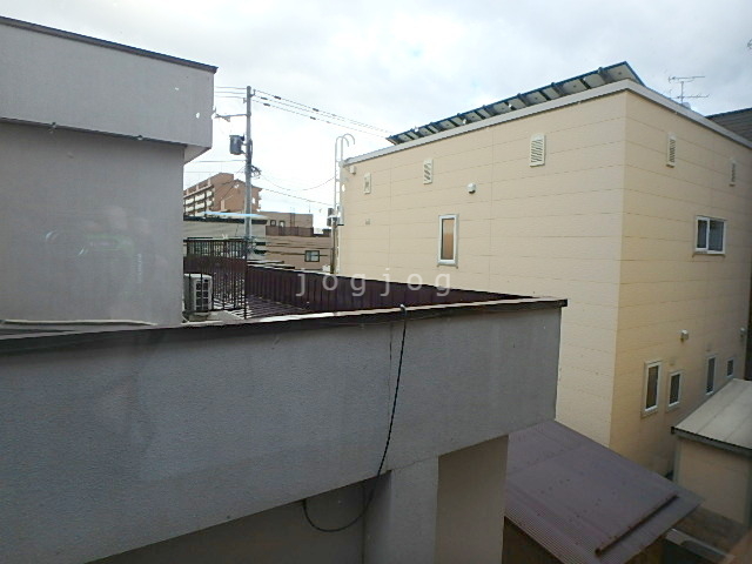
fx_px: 456
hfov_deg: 79.0
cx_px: 376
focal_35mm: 21
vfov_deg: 63.4
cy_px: 282
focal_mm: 3.7
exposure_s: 1/320
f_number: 3.5
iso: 125
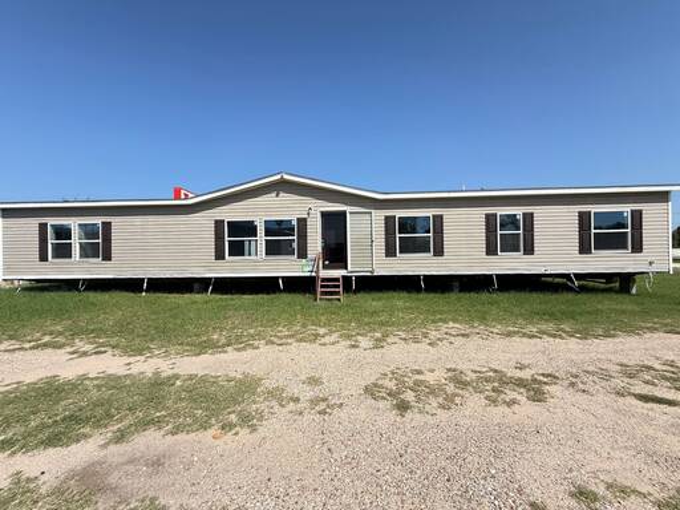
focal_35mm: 14
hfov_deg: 102.1
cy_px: 255
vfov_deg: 85.7
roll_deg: +0.7
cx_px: 340
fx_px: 275
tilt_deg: -0.1
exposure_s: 1/1285
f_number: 2.2
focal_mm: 2.22
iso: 50
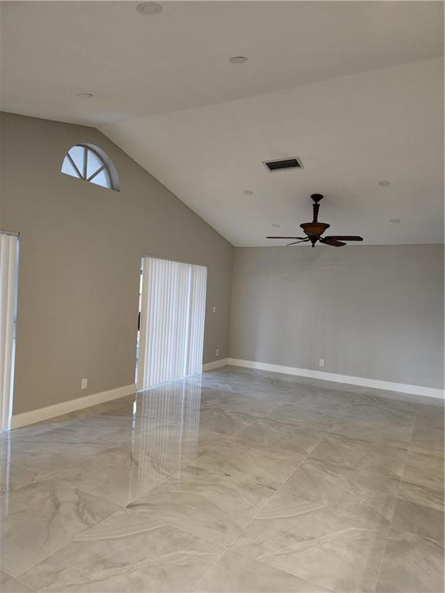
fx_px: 394
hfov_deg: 58.9
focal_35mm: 23
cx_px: 222
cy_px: 296
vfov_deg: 73.9
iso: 500
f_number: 1.8
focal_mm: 6.4
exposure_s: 1/120
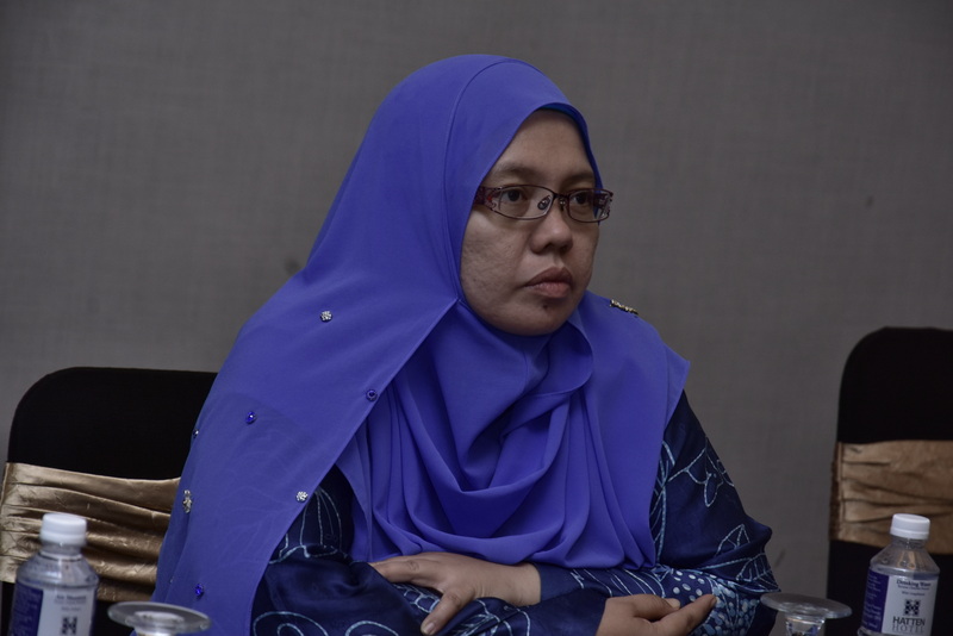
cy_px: 318
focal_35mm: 158
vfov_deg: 8.7
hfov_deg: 13.0
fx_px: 4171
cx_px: 476
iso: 320
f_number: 6.3
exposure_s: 1/50
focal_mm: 105
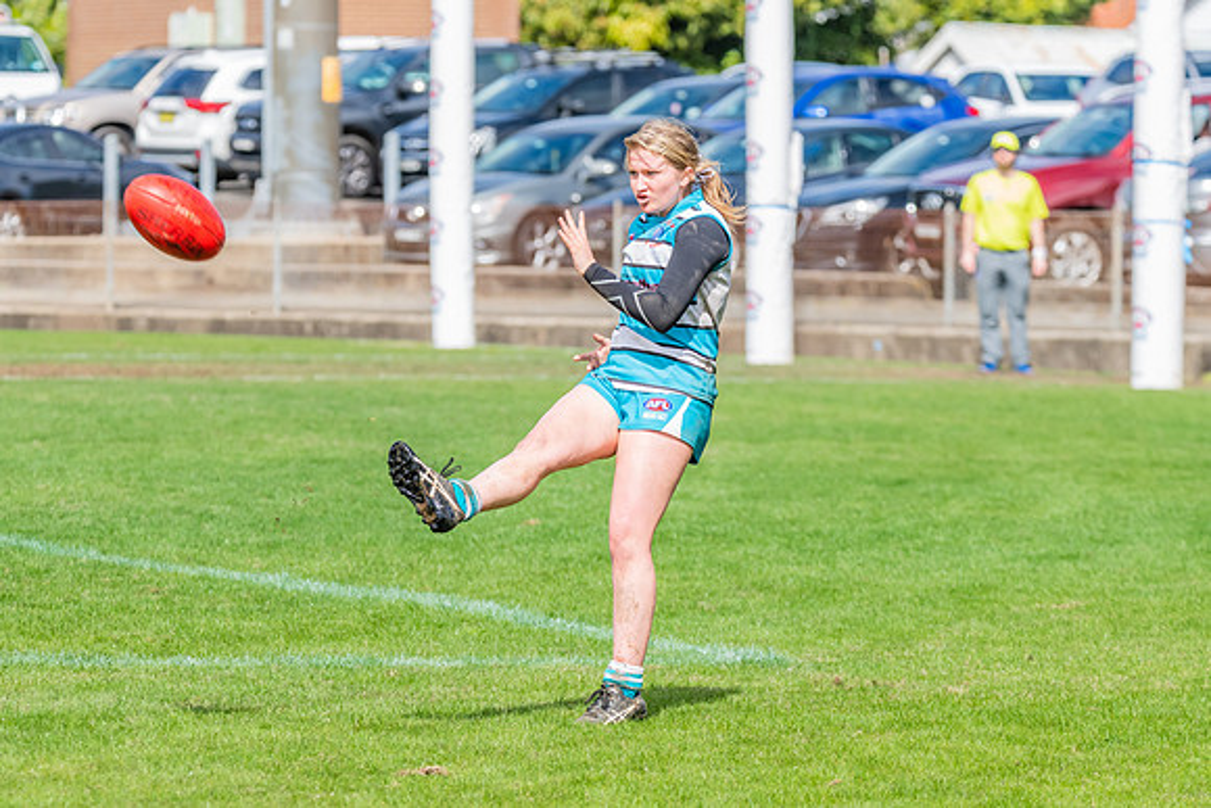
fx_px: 9135
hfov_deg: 7.6
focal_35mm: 272
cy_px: 439
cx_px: 553
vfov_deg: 5.1
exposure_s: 1/1600
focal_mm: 250
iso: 800
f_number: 10
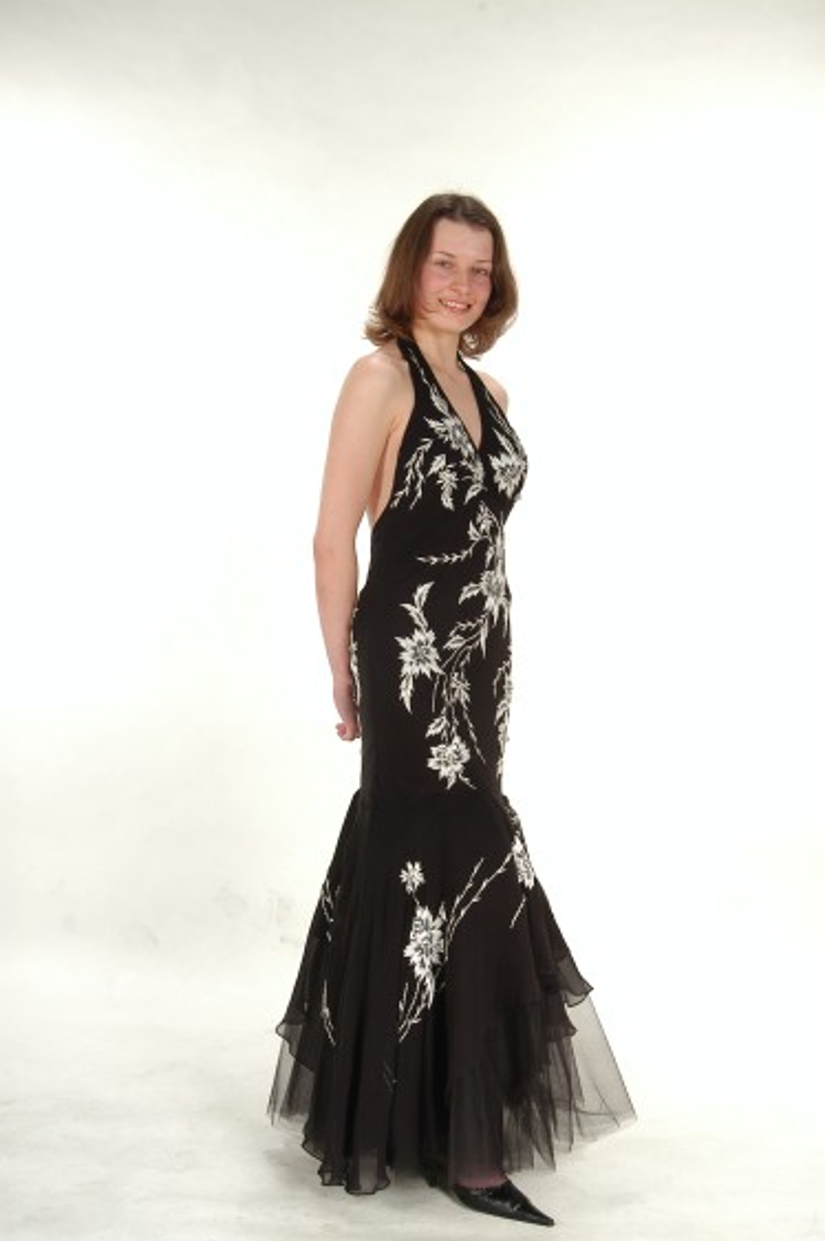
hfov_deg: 28.0
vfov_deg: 41.2
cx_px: 438
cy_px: 628
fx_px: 1654
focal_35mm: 48
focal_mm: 30
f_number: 8
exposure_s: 1/125
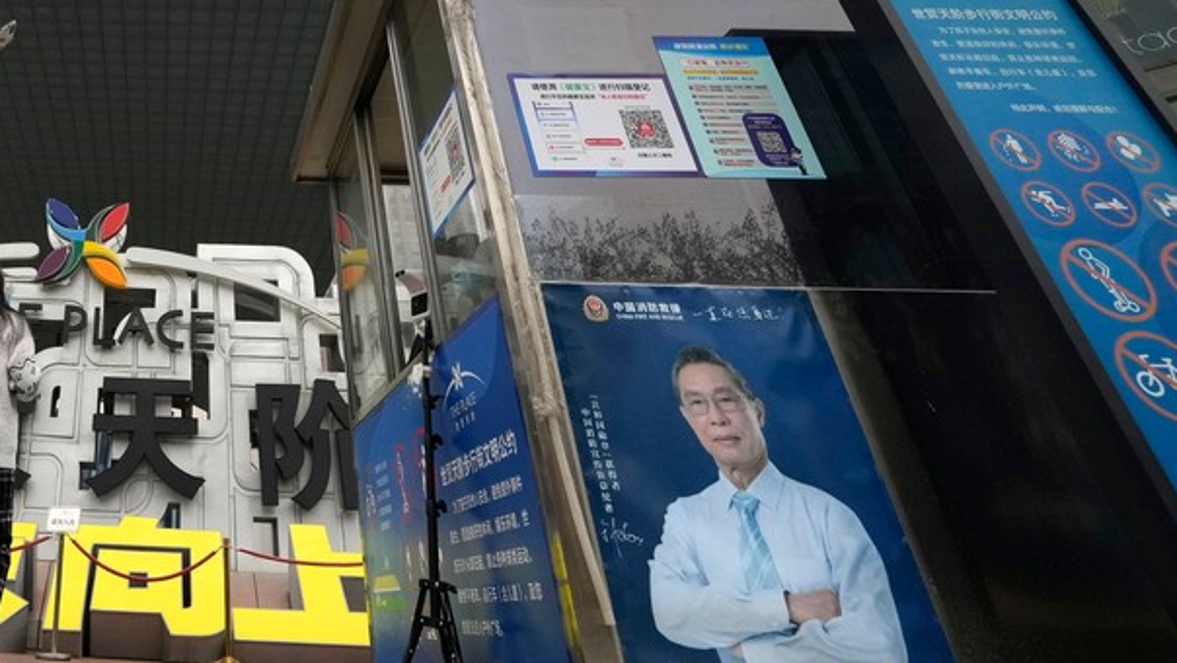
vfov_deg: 39.4
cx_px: 134
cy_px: 5
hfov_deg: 61.5
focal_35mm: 26
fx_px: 812
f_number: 8
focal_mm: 12
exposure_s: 1/800
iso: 1250
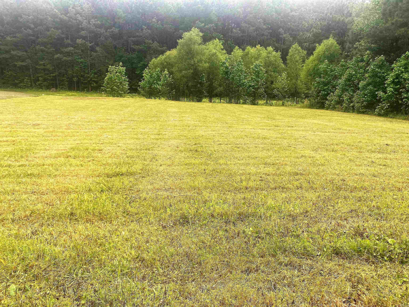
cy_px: 154
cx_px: 204
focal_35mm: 26
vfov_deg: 53.1
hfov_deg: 67.3
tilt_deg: -13.7
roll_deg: -3.5
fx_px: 307
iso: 32
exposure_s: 1/1412
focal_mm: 4.25
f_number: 1.8
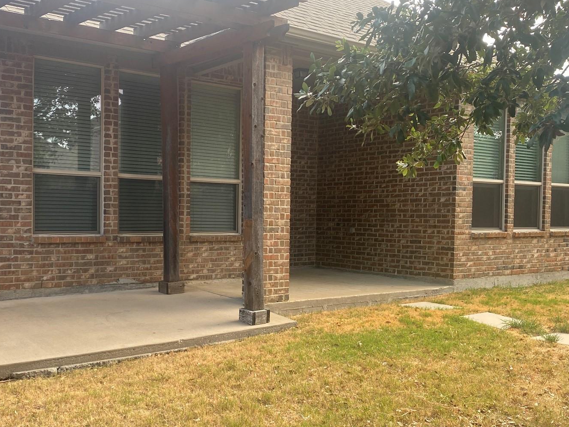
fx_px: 657
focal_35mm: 40
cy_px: 226
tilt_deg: -1.3
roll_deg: -0.3
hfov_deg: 46.8
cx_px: 261
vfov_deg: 35.9
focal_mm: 4.25
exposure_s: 1/300
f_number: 1.8
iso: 32
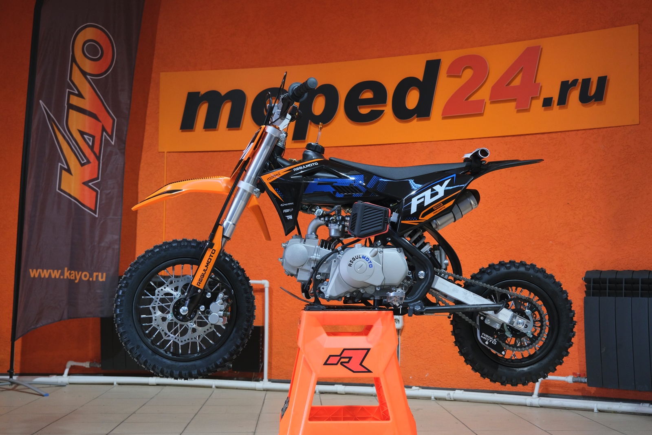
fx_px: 887
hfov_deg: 40.3
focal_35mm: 49
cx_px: 326
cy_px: 218
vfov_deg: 27.5
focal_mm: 32.5
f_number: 4
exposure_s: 1/100
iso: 1250
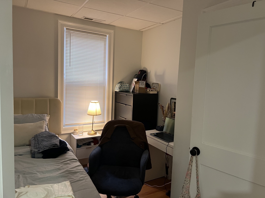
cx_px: 132
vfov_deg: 53.1
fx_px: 199
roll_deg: -1.7
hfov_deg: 67.3
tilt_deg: -5.0
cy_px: 99
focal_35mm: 26
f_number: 1.5
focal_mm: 5.7
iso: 200
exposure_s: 1/60
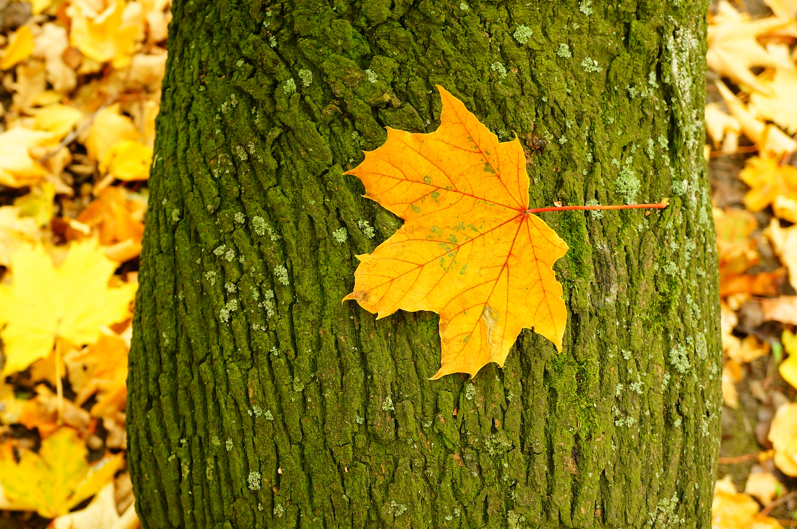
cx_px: 317
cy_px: 295
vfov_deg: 22.9
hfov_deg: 33.9
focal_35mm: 59
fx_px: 1305
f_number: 5
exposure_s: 1/5
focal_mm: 30
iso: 400
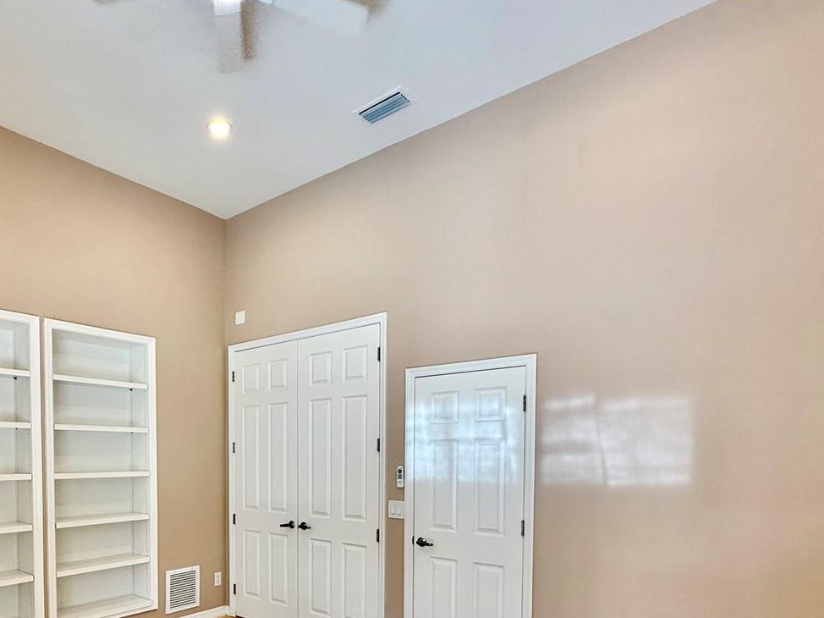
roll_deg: -0.4
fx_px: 547
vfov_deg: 55.5
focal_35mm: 23
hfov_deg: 71.5
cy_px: 476
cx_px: 266
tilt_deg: -0.3
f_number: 2.2
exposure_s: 1/120
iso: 125
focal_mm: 2.22
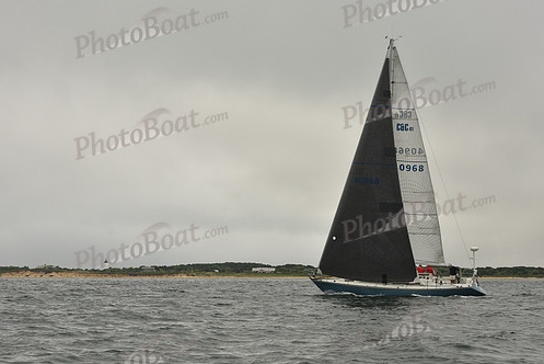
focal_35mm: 91
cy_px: 173
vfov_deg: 15.0
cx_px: 286
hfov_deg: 22.4
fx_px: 1376
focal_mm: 78
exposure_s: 1/1000
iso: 320
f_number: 6.3
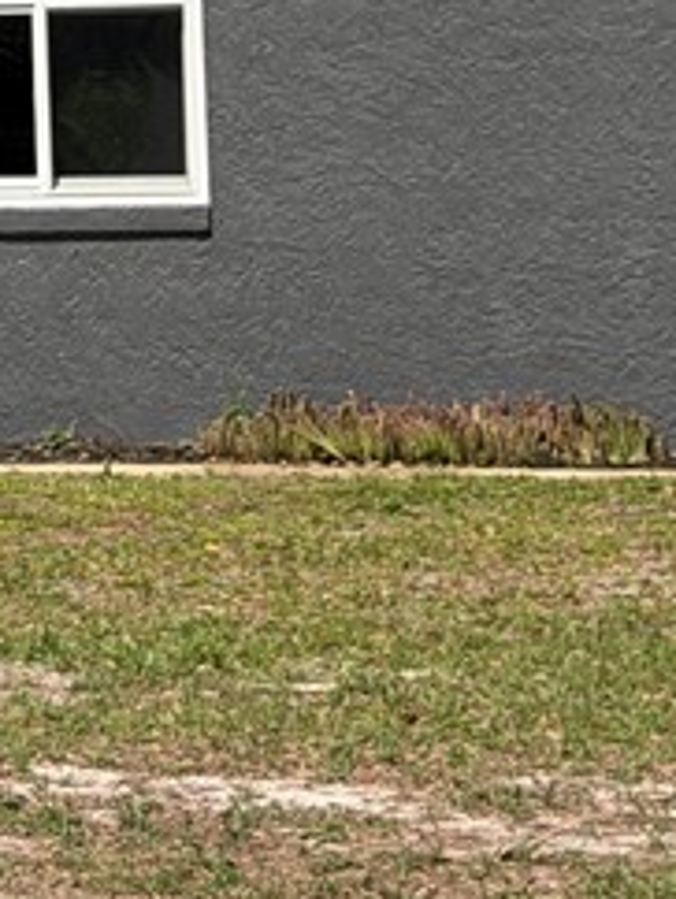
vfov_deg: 9.6
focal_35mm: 203
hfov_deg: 6.9
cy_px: -189
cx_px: -921
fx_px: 5276
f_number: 1.78
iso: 64
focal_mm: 6.76
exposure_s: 1/4587
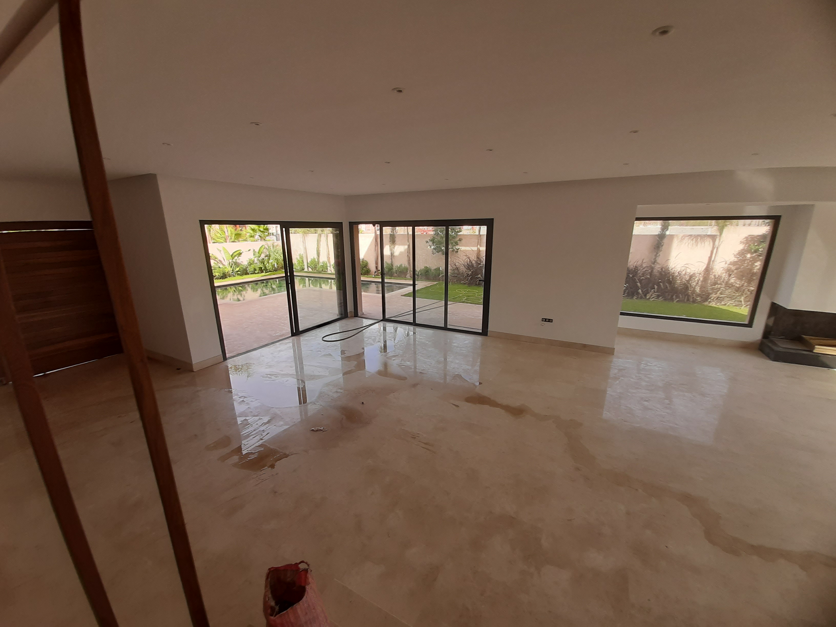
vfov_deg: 89.9
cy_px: 314
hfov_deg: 106.2
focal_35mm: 13
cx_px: 418
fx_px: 314
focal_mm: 1.42
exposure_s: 1/176
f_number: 2.2
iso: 40
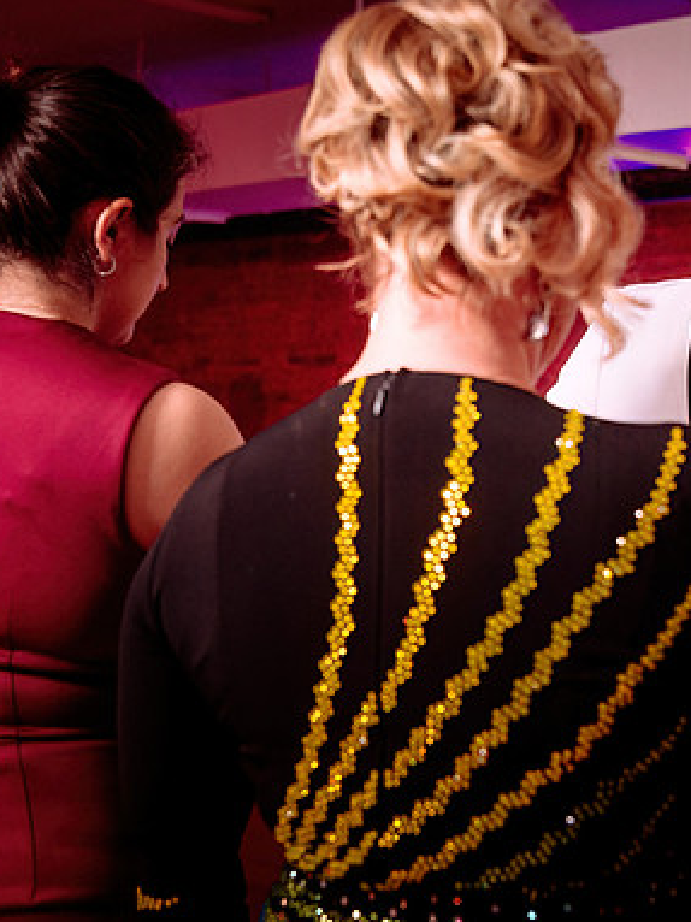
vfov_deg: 28.2
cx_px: 449
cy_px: 434
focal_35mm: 69
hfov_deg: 21.2
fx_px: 1838
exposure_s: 1/200
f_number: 4
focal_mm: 45
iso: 640
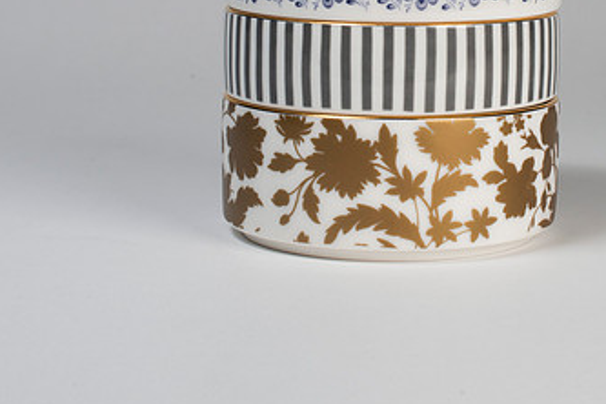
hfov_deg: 17.6
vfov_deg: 11.7
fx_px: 1953
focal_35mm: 116
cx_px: 386
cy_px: 23
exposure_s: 1/250
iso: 200
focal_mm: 50
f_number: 16
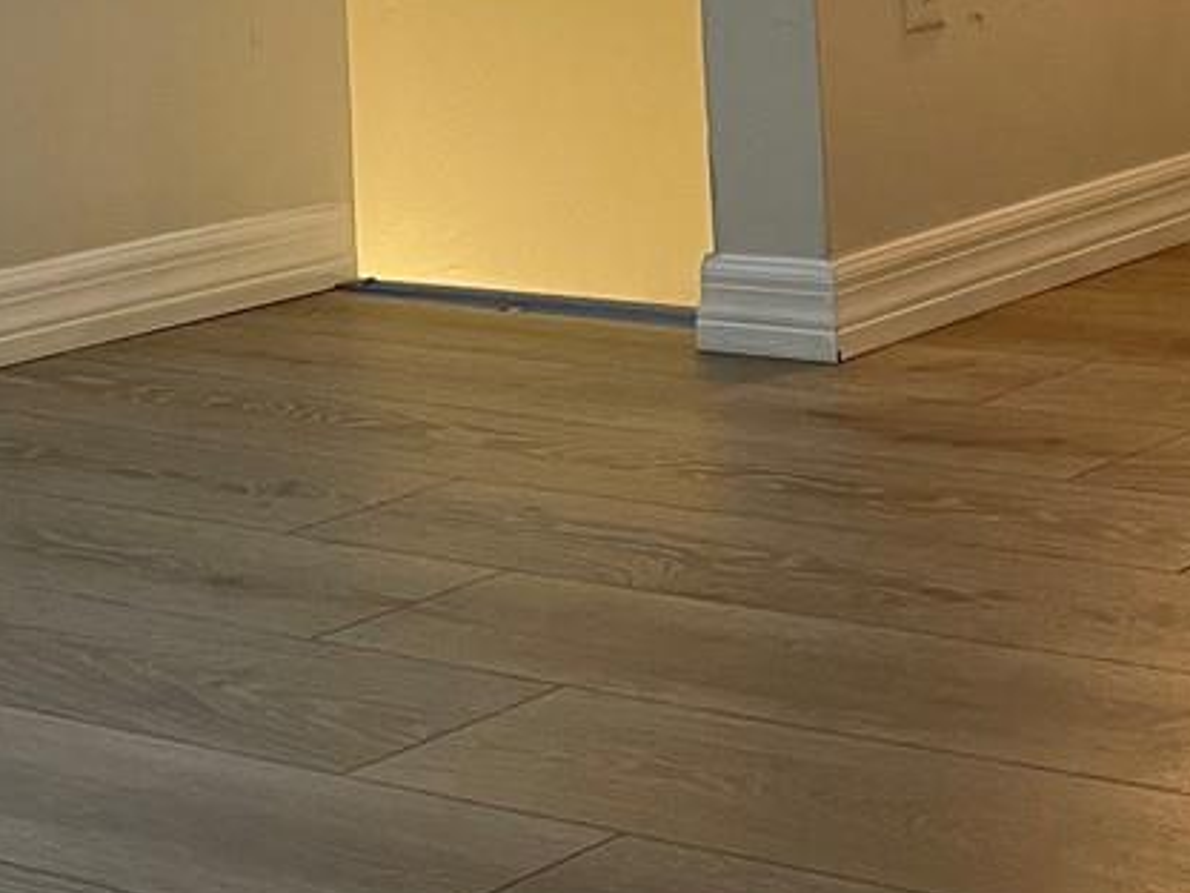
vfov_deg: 14.5
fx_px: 3438
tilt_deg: -4.8
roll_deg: +3.0
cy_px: -6
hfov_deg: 19.6
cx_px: 609
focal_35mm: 100
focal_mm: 4.2
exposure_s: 1/60
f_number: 1.6
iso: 125
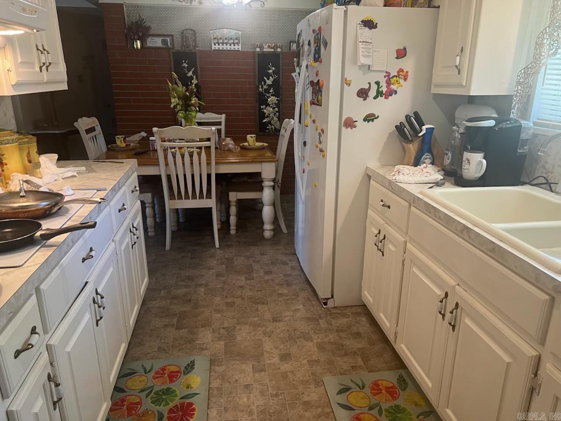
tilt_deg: -17.8
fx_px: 421
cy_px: 210
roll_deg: -0.2
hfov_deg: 67.3
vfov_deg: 53.1
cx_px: 280
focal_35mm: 26
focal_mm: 5.7
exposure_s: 1/60
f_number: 1.5
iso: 125
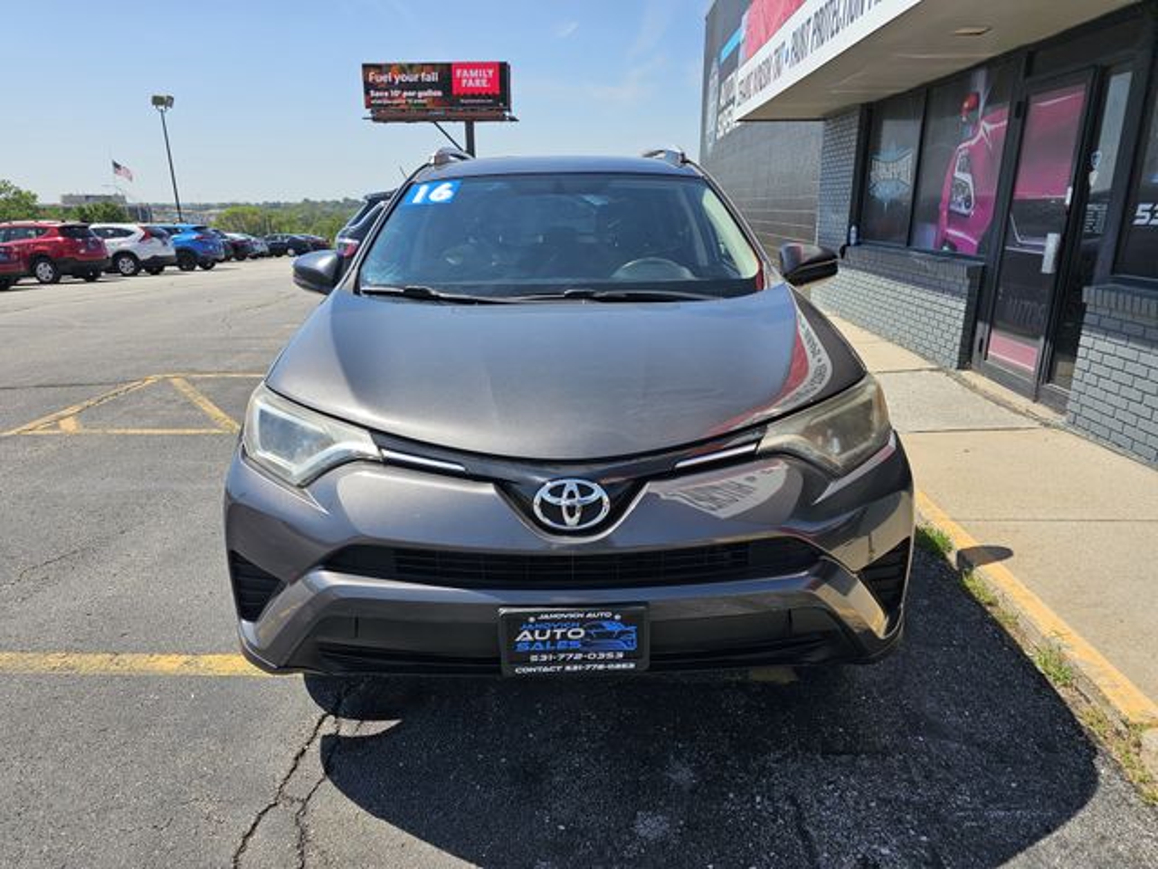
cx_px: 579
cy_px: 434
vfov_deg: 58.9
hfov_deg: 73.9
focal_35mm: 23
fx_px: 769
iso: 10
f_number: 1.7
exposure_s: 1/664
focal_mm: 6.3
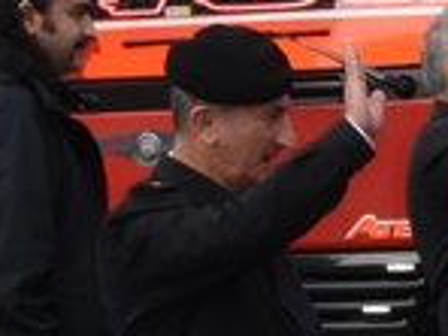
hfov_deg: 10.2
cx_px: 887
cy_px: 450
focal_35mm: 180
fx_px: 2330
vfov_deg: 8.1
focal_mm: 18
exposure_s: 1/250
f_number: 16
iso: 800
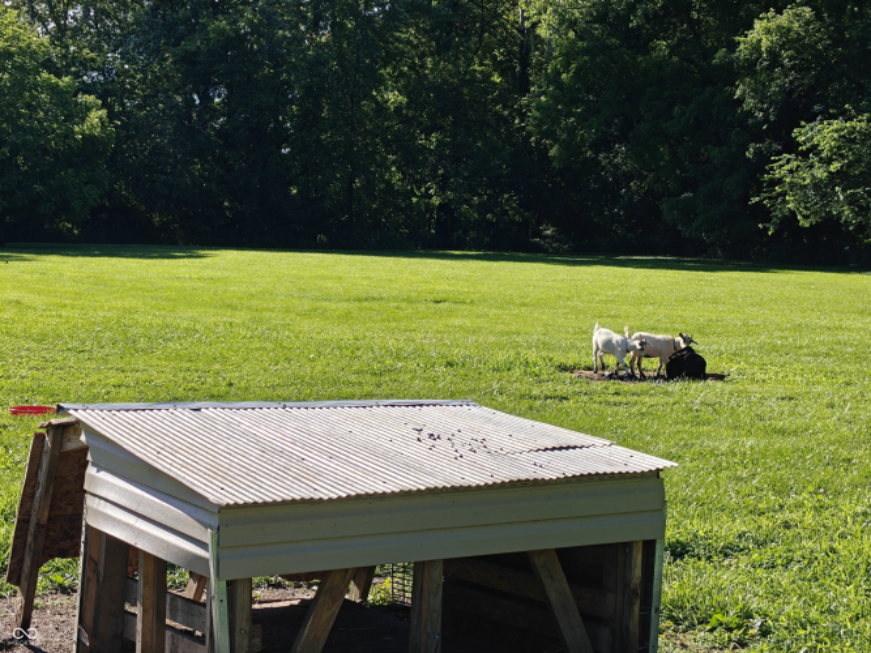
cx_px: 436
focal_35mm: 73
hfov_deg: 26.7
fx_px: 1836
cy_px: 326
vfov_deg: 20.2
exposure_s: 1/819
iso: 125
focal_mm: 13.85
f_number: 2.6
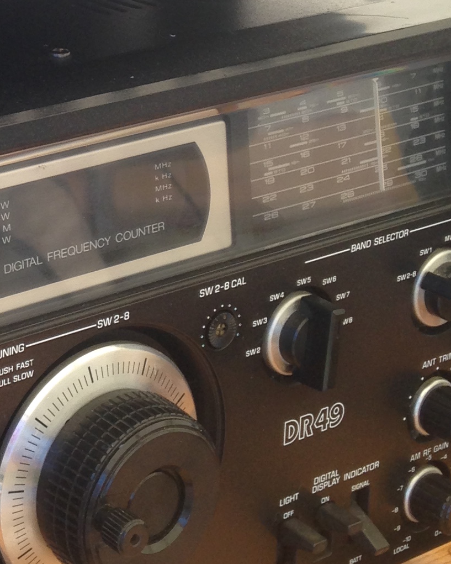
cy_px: 61
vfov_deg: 18.3
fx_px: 1718
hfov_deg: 14.2
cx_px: -186
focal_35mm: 103
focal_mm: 4.12
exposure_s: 1/120
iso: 50
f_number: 2.4
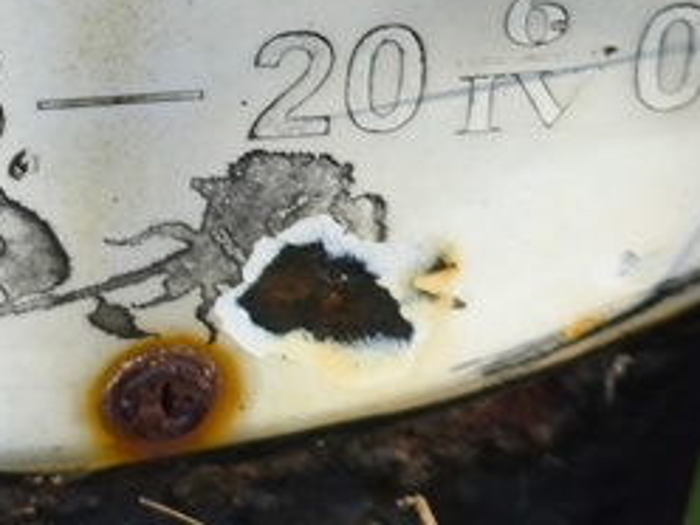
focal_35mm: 161
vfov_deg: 9.2
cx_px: 123
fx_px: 3256
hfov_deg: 12.2
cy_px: 17
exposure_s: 1/114
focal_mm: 4.71
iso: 50
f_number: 1.7
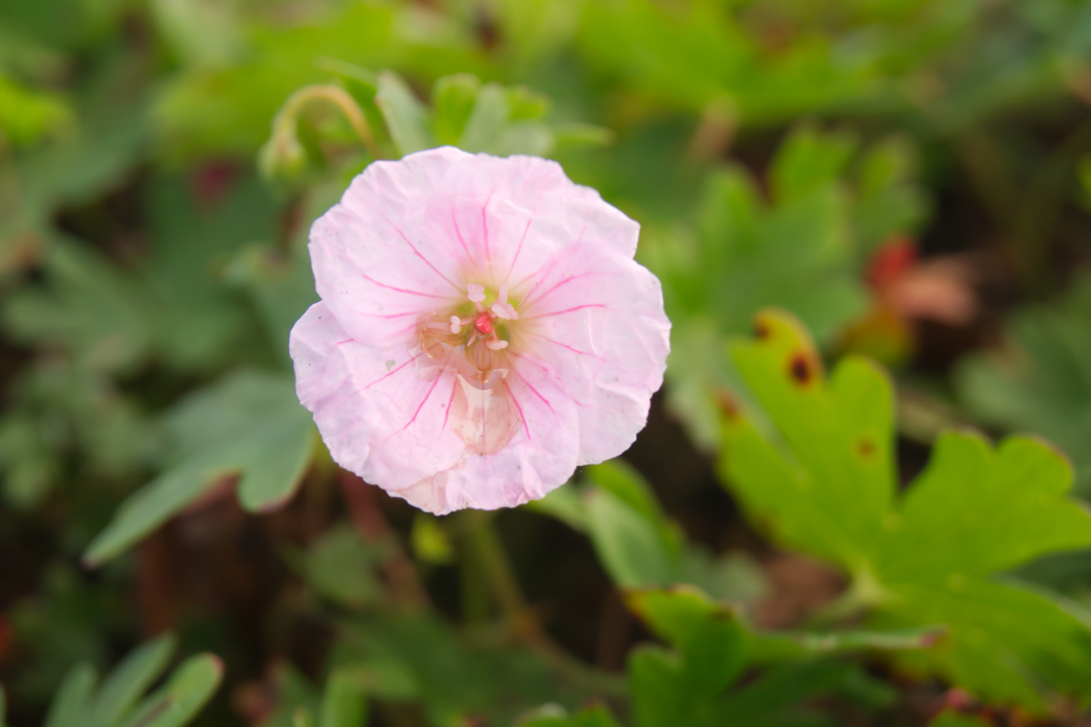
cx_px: 546
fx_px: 2500
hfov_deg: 24.6
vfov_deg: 16.6
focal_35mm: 82
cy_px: 364
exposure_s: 1/500
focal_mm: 55
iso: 800
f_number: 8
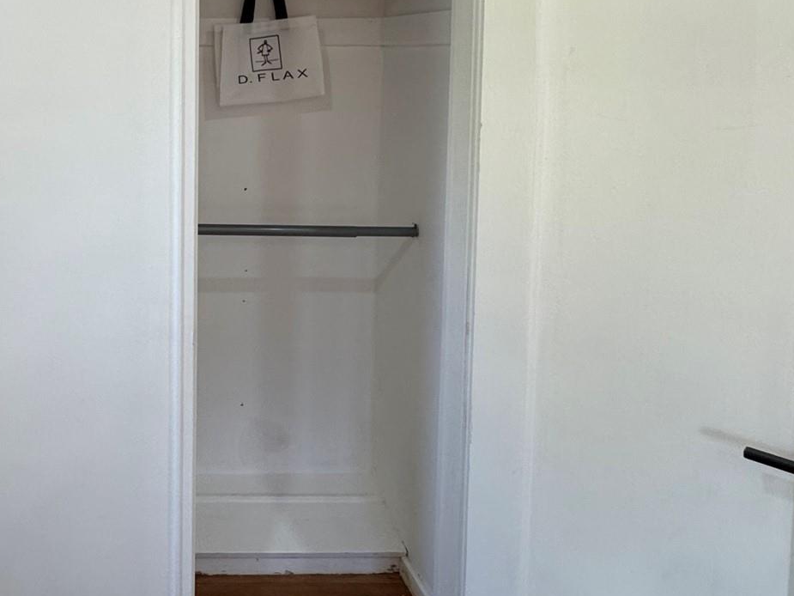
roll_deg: -0.1
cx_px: 110
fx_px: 711
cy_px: 99
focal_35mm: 31
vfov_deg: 42.9
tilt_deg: -4.5
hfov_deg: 52.7
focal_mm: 2.22
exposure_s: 1/120
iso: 200
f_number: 2.2
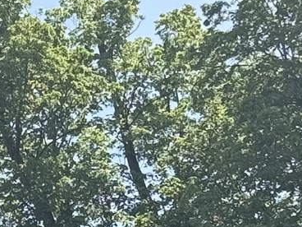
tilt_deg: +10.7
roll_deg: -0.4
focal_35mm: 261
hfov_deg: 7.3
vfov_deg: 5.5
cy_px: 499
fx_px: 2277
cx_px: -301
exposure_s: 1/1931
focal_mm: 6.76
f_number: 1.78
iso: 100
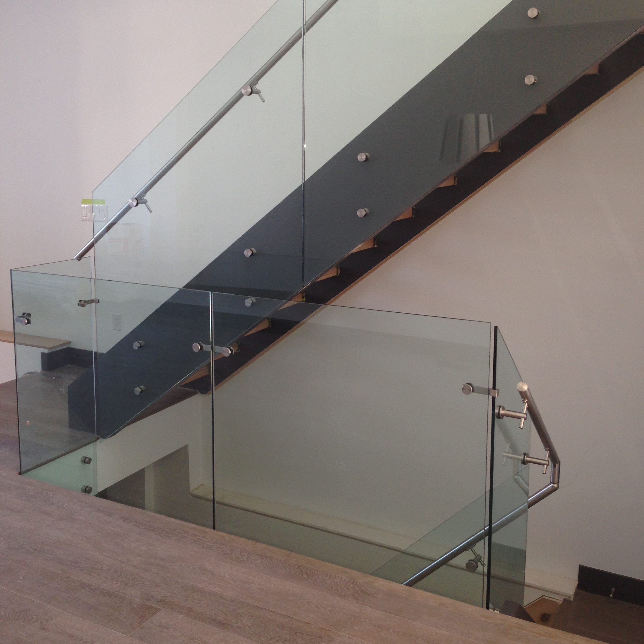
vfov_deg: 42.7
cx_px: 322
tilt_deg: -6.5
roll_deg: -1.3
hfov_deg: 42.8
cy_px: 263
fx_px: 821
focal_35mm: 39
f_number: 2.4
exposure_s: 1/22
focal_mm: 4.12
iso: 50
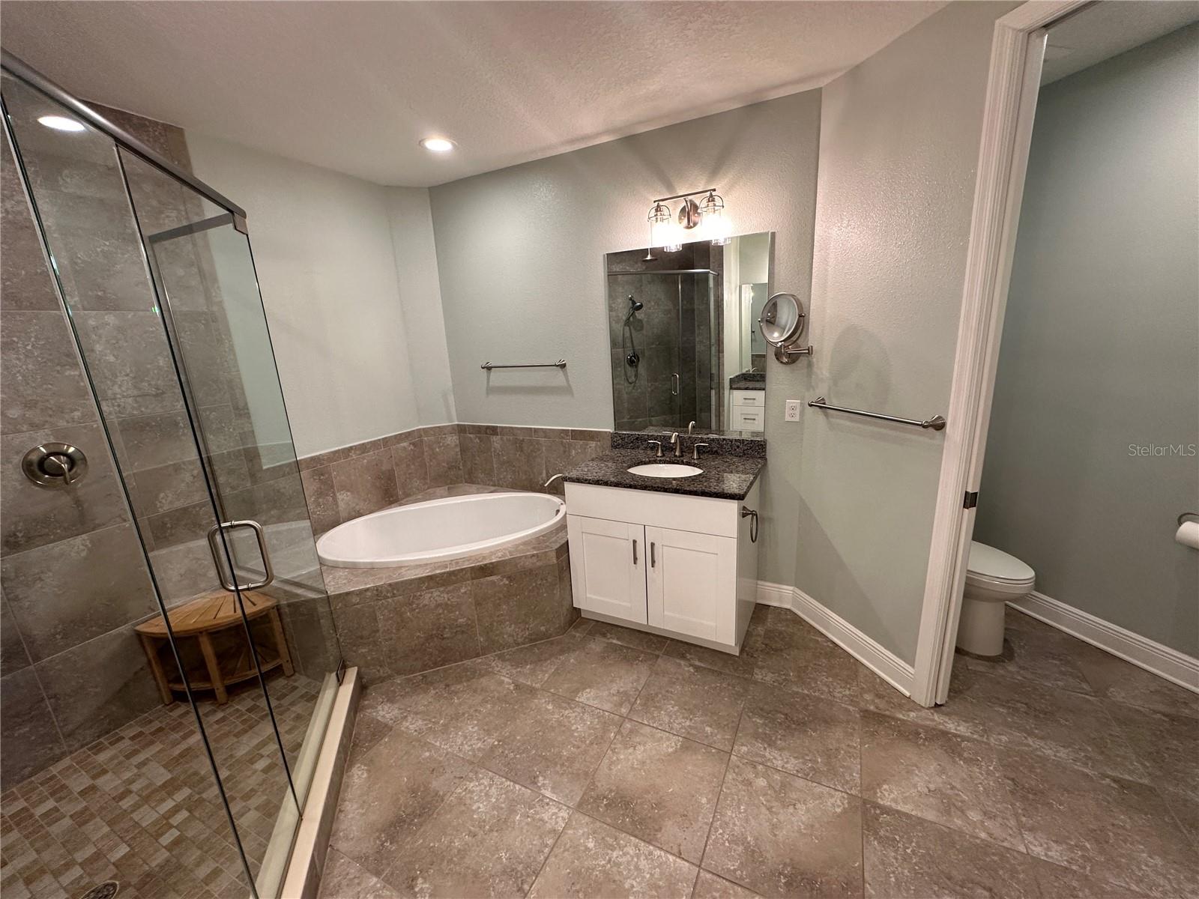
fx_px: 485
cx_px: 600
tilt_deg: -13.7
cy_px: 450
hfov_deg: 102.1
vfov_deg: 85.7
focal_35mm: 14
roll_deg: +3.0
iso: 200
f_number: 2.2
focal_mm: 2.22
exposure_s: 1/120
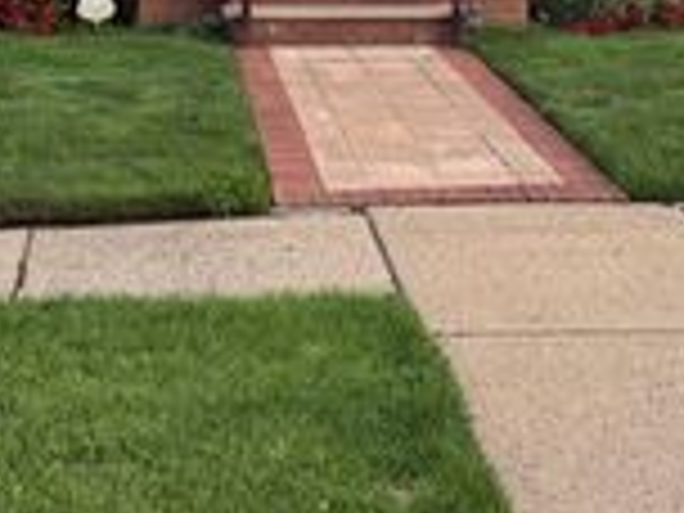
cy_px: -142
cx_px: 459
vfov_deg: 17.6
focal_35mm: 79
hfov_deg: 24.6
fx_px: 1561
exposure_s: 1/120
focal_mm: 6.76
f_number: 1.78
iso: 160
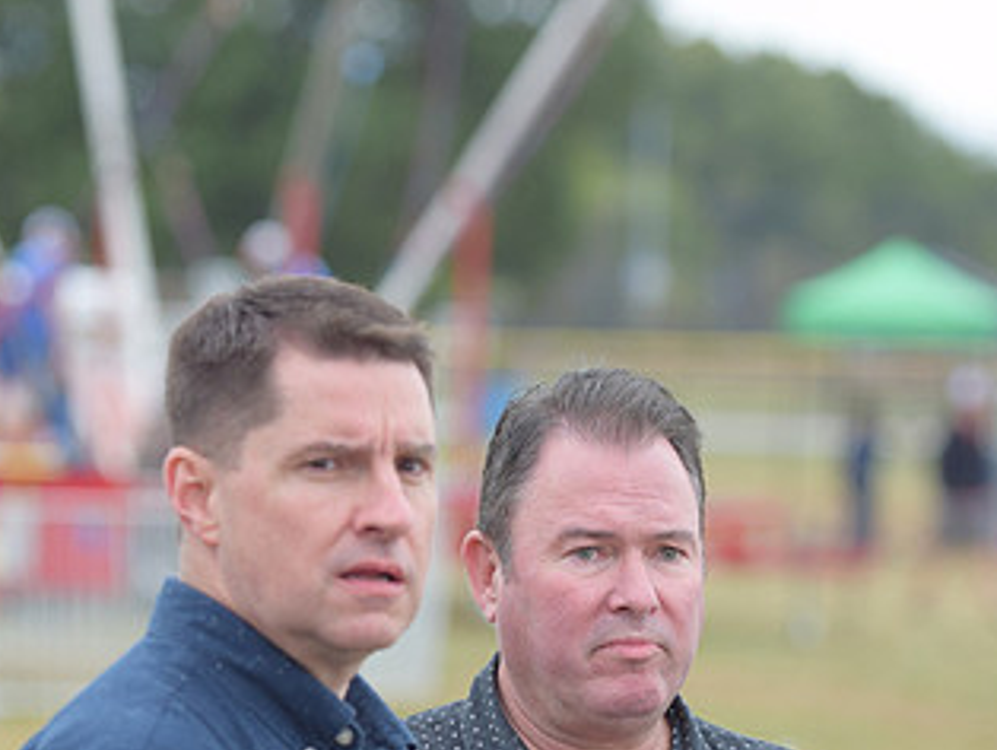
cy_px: 602
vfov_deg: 5.1
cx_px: 314
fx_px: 8445
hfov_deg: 6.8
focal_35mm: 293
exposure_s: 1/640
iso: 200
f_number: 2.8
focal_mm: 110
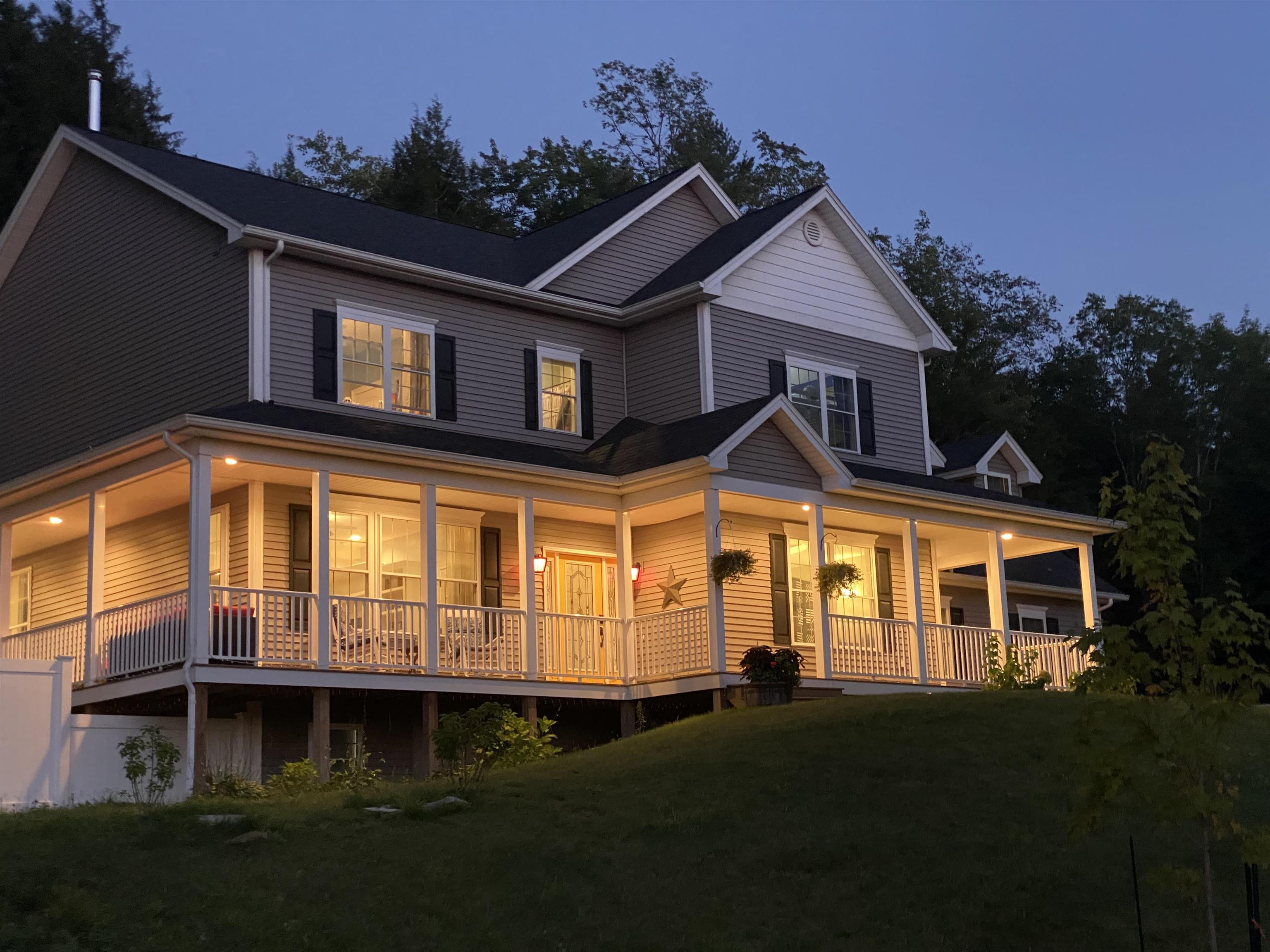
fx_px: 1908
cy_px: 476
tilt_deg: +11.4
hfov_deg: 36.8
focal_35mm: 52
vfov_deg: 28.0
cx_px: 635
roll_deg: +1.8
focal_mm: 6
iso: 1000
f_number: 2
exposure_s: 1/24
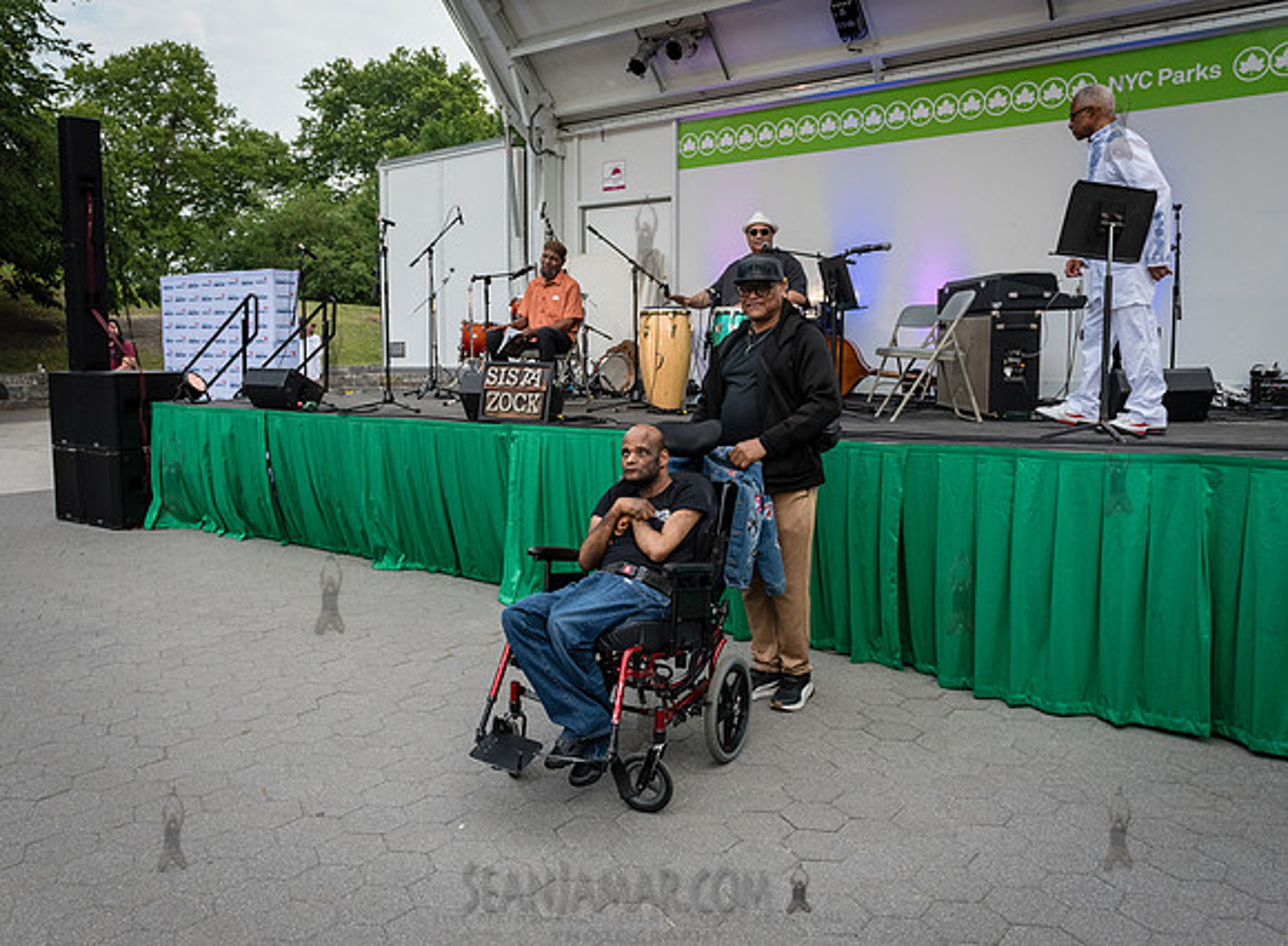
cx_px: 599
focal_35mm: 29
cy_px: 455
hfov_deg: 61.4
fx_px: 1084
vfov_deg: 47.2
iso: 1000
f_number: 4.5
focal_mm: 24
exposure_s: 1/800
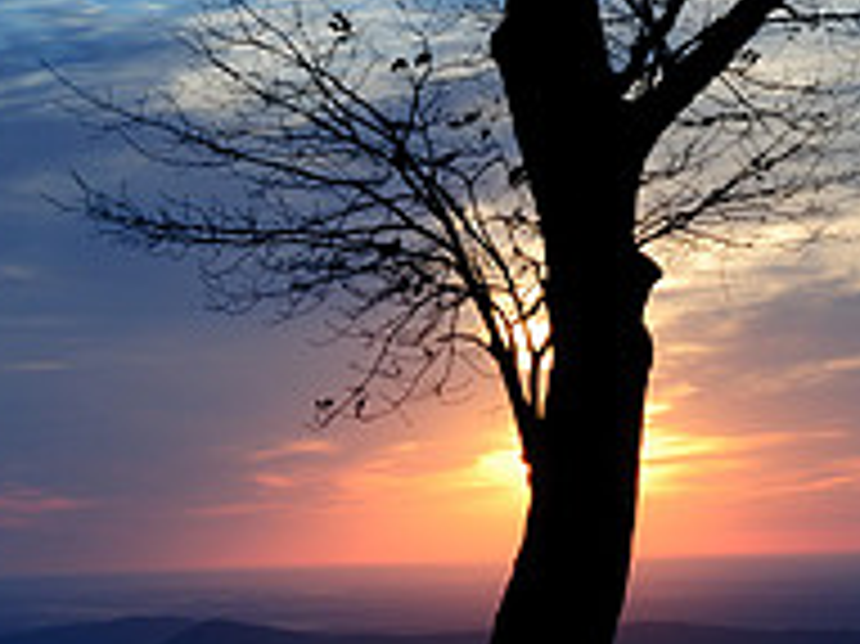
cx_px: 534
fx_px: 3203
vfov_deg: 11.4
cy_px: -18
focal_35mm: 129
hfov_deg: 15.3
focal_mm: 38
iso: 200
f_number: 11
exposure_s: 1/8
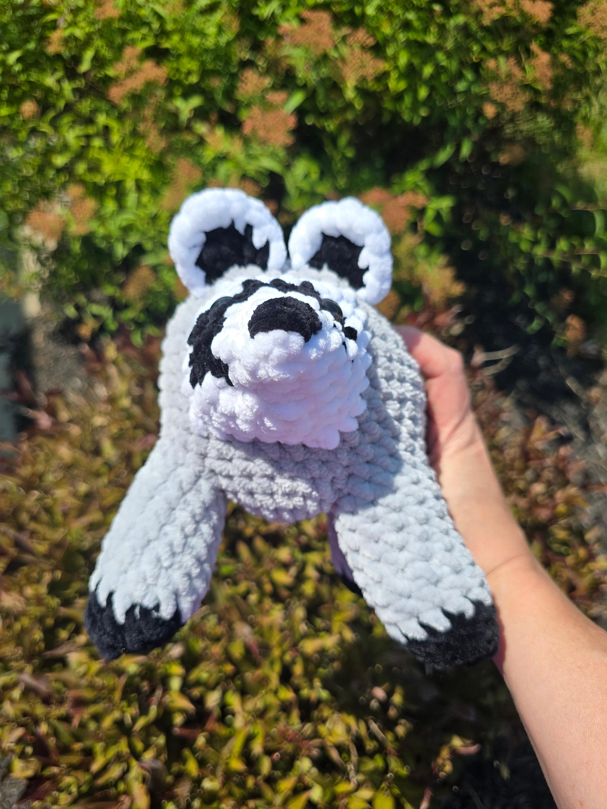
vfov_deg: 73.9
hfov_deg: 58.9
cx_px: 304
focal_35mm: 23
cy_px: 404
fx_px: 538
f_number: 1.7
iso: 12
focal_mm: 6.3
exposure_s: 1/805
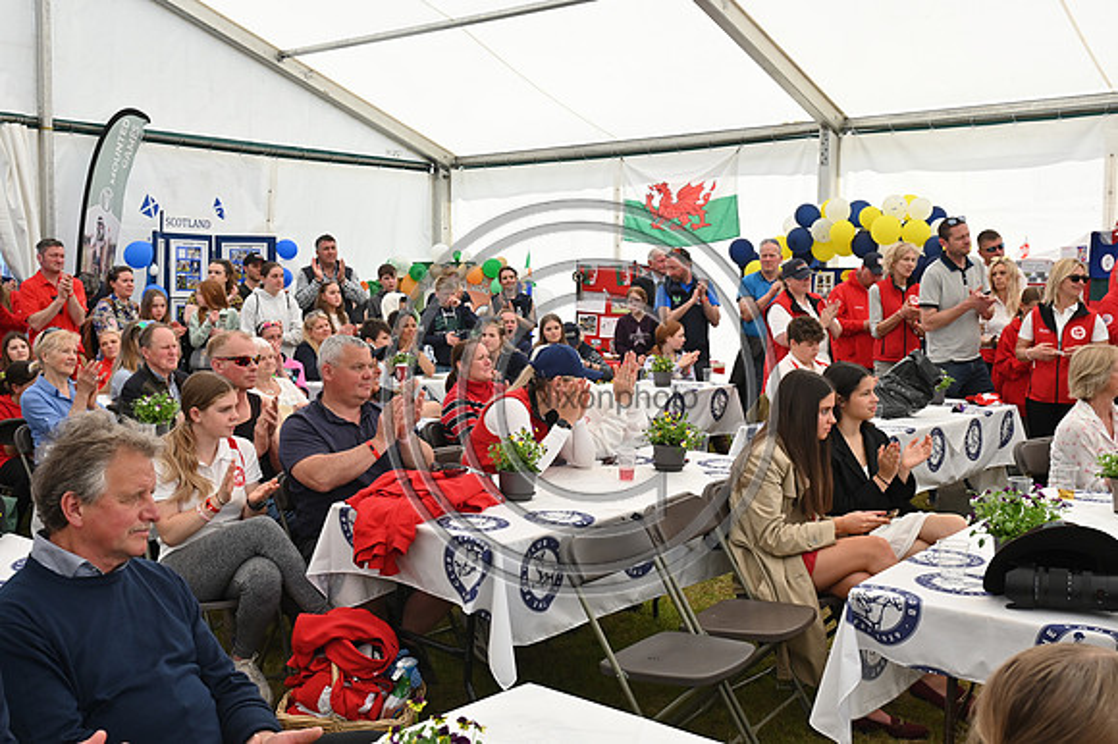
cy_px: 372
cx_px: 559
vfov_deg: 35.0
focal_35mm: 38
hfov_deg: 50.7
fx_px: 1179
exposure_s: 1/320
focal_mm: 38
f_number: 8
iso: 800
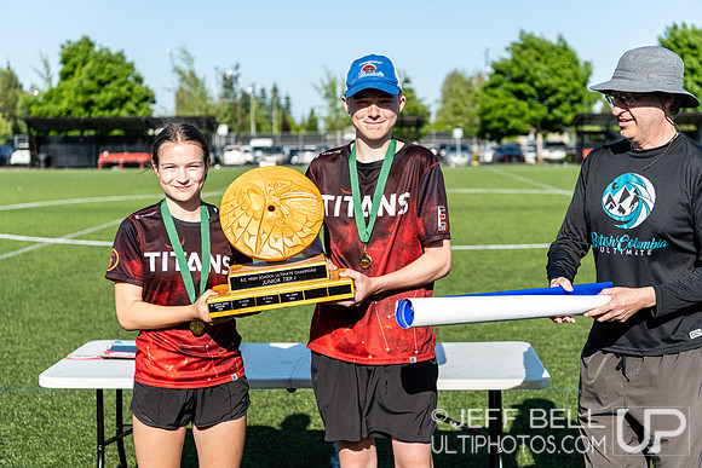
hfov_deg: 35.6
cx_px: 351
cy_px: 234
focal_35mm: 56
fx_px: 1092
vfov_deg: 24.2
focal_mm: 56
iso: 100
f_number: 4
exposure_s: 1/500
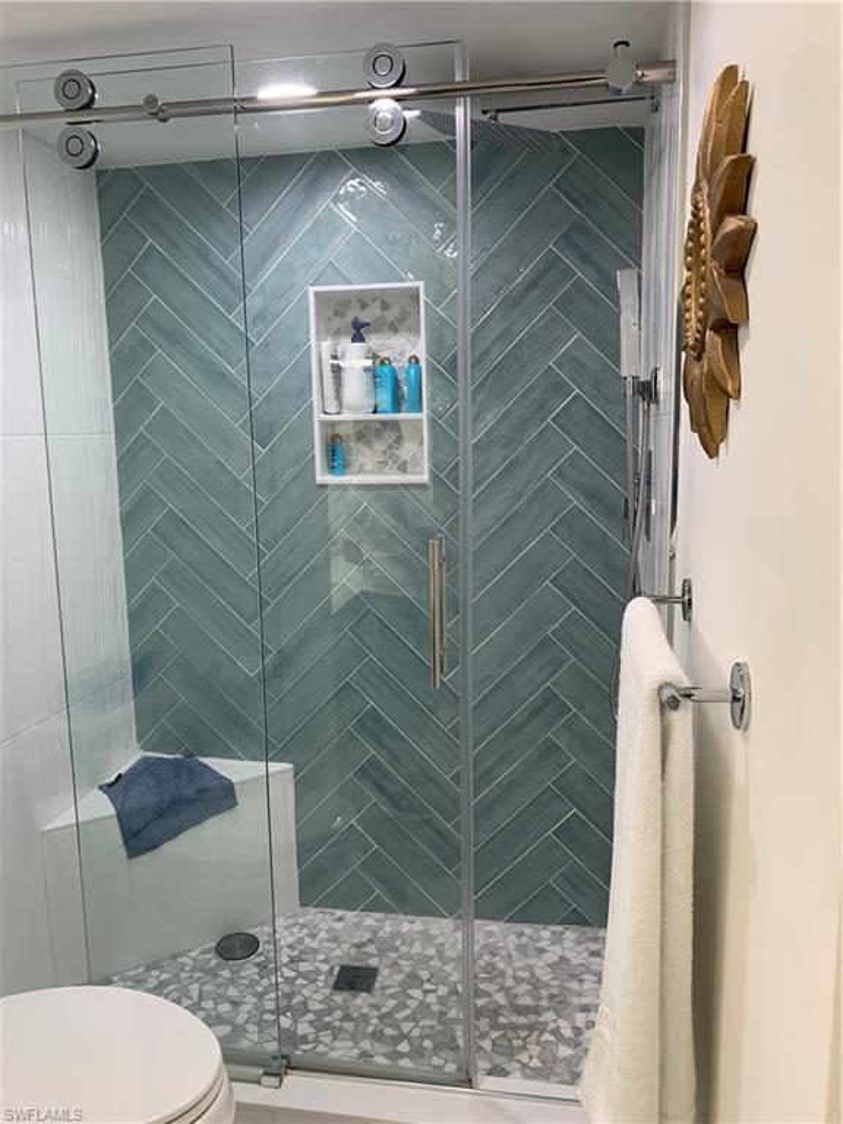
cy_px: 562
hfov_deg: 53.1
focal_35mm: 26
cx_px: 422
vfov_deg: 67.3
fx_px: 844
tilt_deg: -8.1
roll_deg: +1.4
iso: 64
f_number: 1.8
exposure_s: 1/120
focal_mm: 4.25
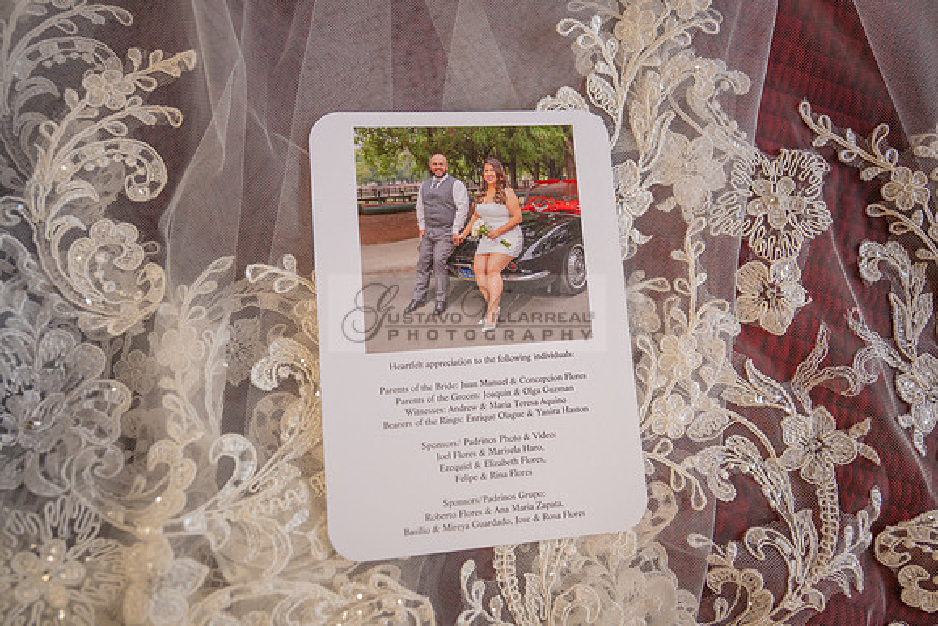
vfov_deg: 53.2
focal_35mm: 24
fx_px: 625
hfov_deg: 73.7
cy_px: 313
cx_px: 469
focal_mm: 24
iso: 640
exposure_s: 1/320
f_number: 2.8
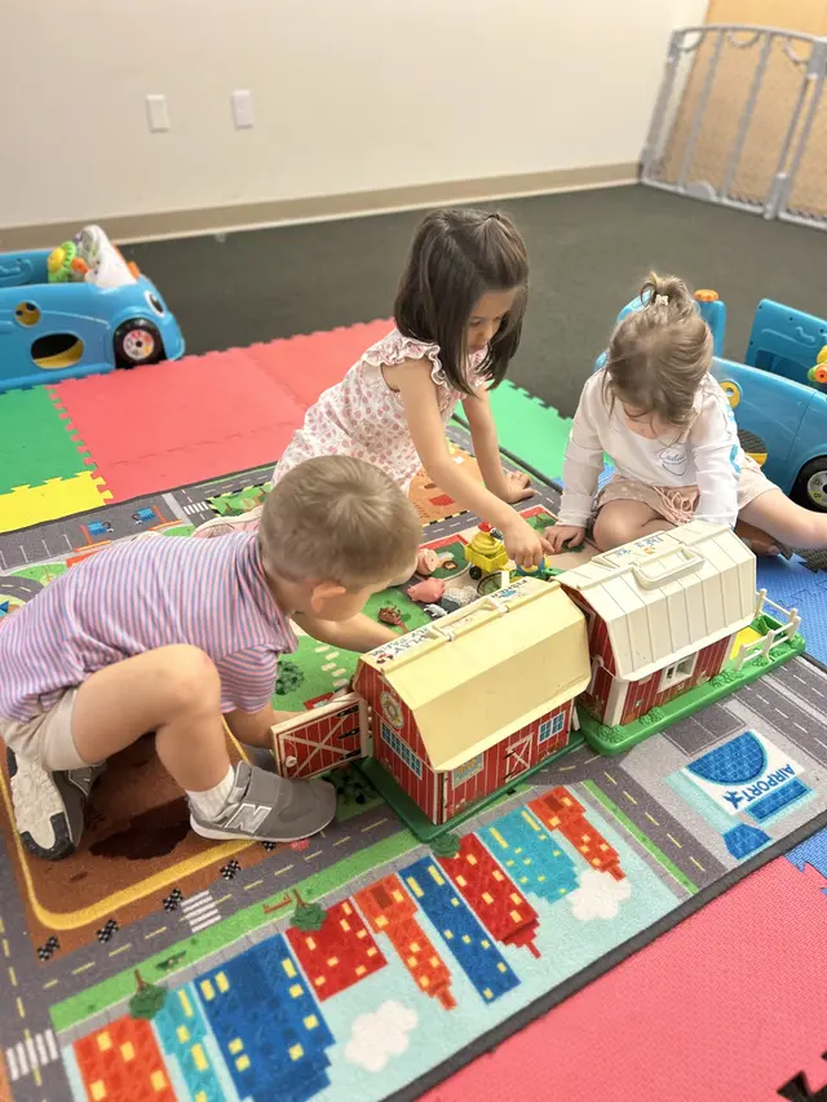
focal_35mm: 26
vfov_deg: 67.3
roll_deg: -0.8
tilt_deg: -35.6
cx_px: 414
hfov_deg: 53.1
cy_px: 551
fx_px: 828
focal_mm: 5.7
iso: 160
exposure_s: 1/60
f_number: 1.5
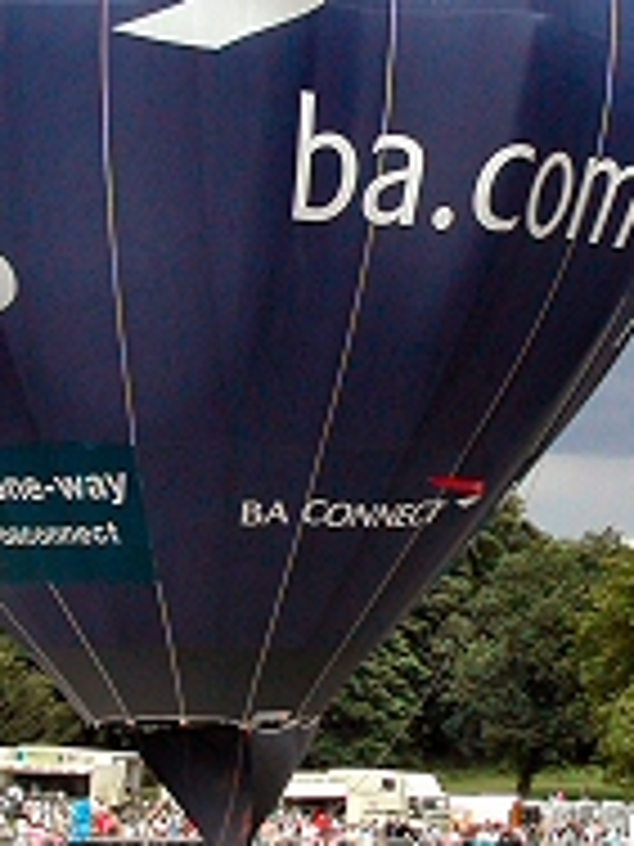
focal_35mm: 146
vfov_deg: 13.5
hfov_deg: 10.2
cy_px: 364
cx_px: 348
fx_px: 3565
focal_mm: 14.2
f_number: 10
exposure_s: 1/103
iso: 100
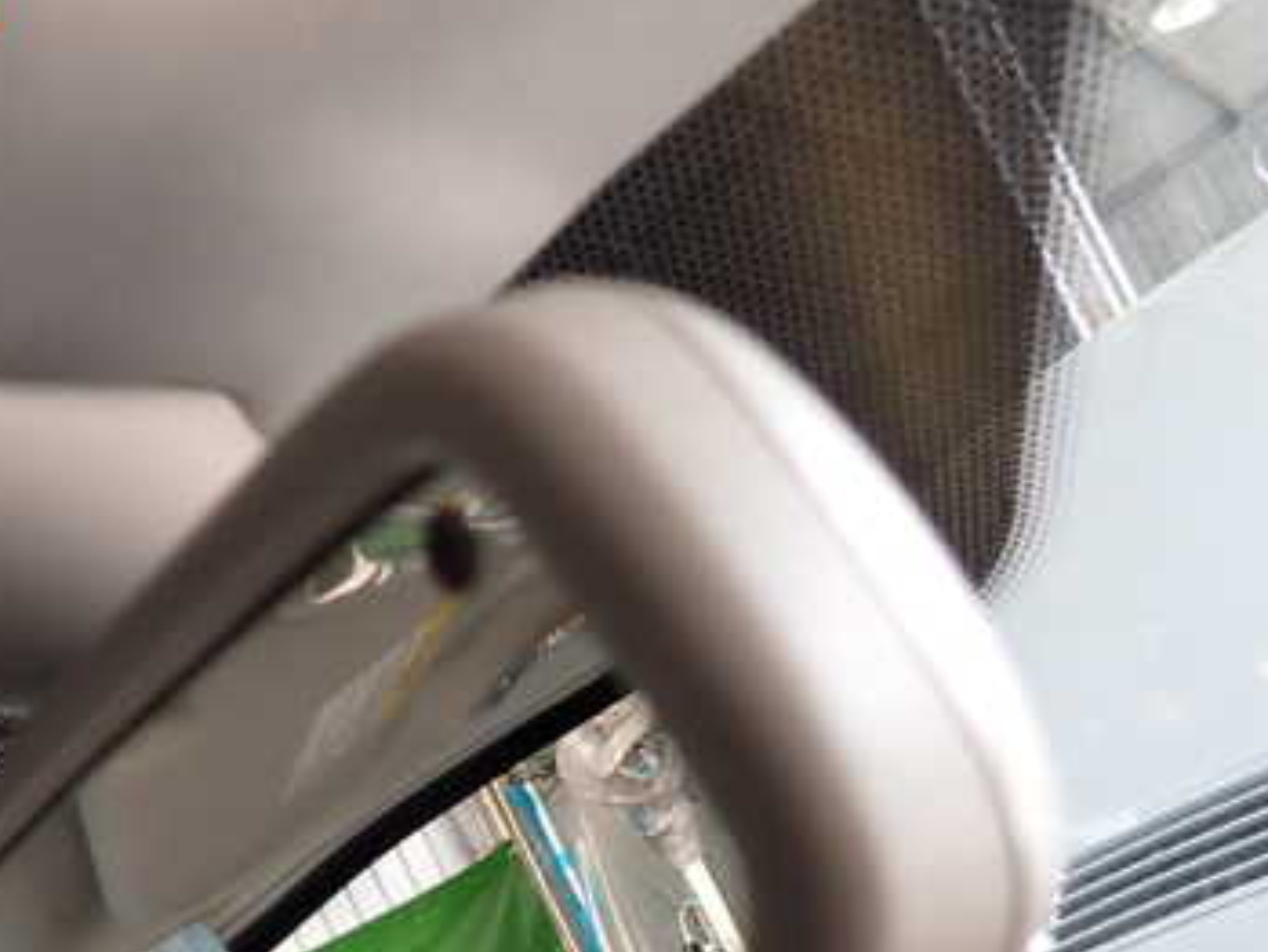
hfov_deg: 43.2
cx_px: 425
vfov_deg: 32.6
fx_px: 1576
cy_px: 781
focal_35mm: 43
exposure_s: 1/125
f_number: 2
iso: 125
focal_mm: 4.5
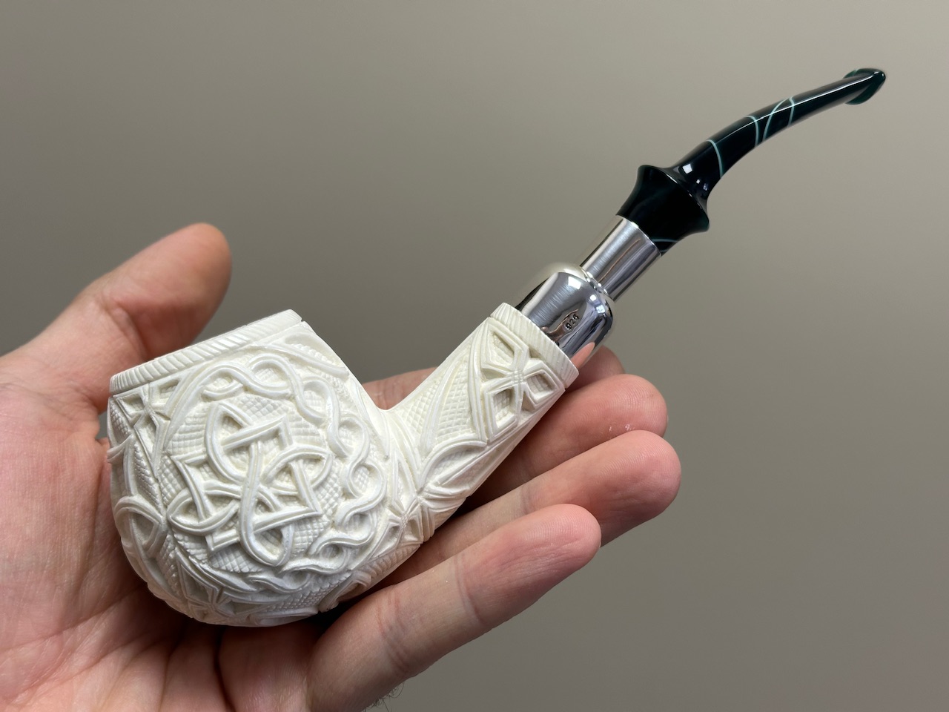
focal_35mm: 48
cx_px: 474
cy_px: 356
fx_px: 1316
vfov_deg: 30.3
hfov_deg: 39.7
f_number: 1.78
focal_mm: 6.86
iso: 64
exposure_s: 1/121
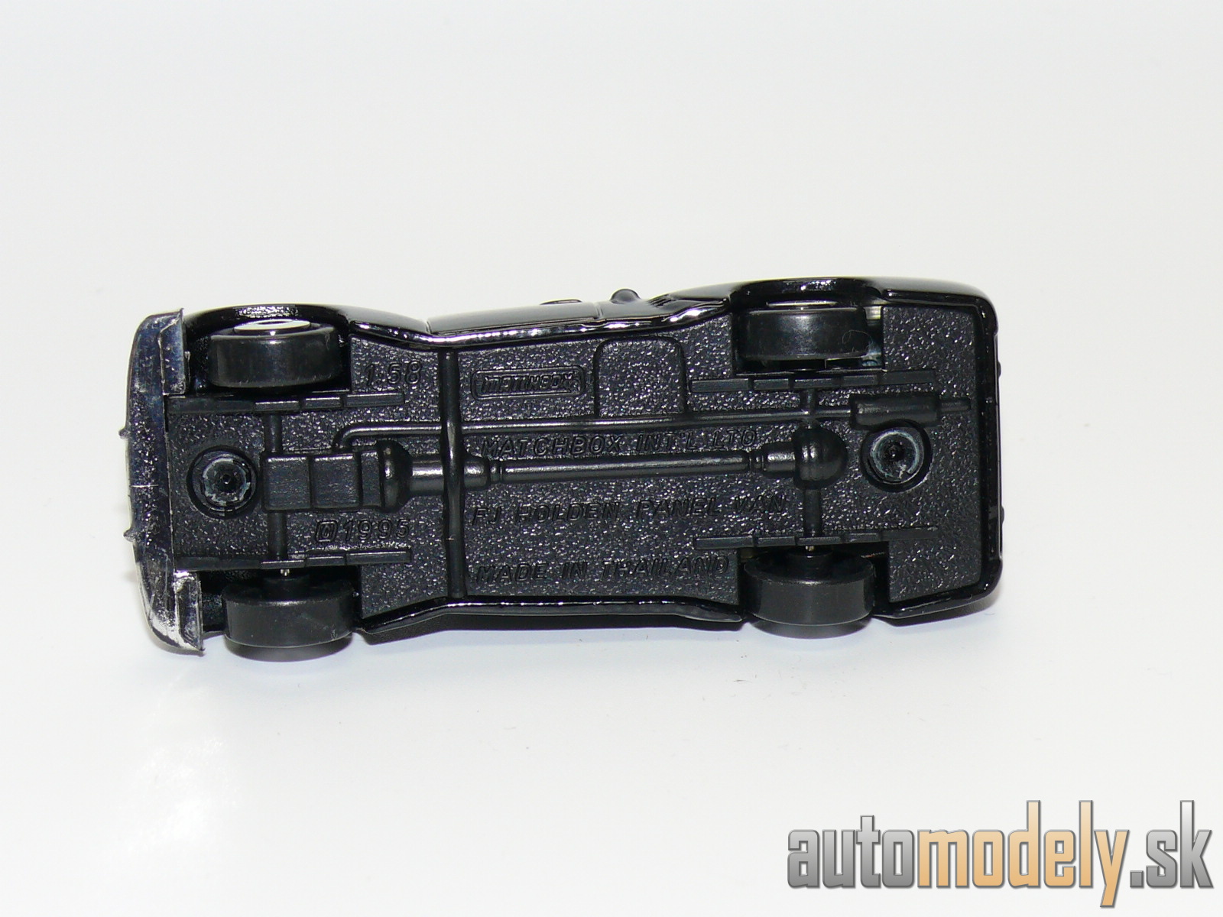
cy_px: 458
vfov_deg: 14.5
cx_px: 612
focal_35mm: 102
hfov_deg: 19.3
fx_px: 3604
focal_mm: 13.4
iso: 100
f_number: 4
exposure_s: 1/30
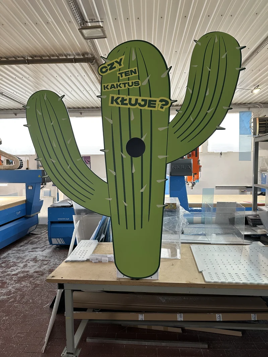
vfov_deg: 71.6
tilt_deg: -2.5
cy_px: 178
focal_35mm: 24
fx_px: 248
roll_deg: +0.0
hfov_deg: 56.8
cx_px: 134
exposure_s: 1/100
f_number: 1.78
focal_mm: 6.86
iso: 200
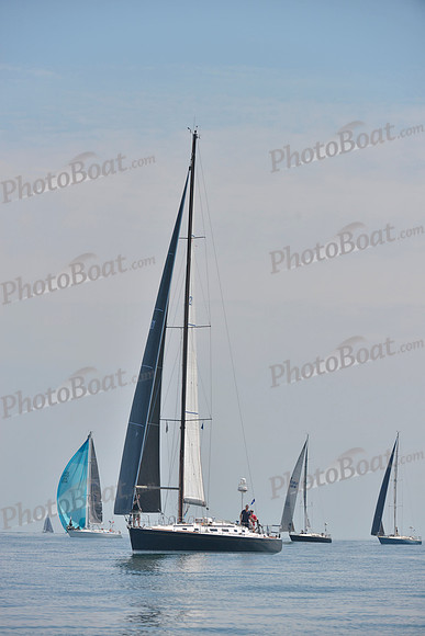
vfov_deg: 10.3
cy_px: 318
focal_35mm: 200
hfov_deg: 6.9
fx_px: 3539
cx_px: 212
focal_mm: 200
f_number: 7.1
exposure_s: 1/1600
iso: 280
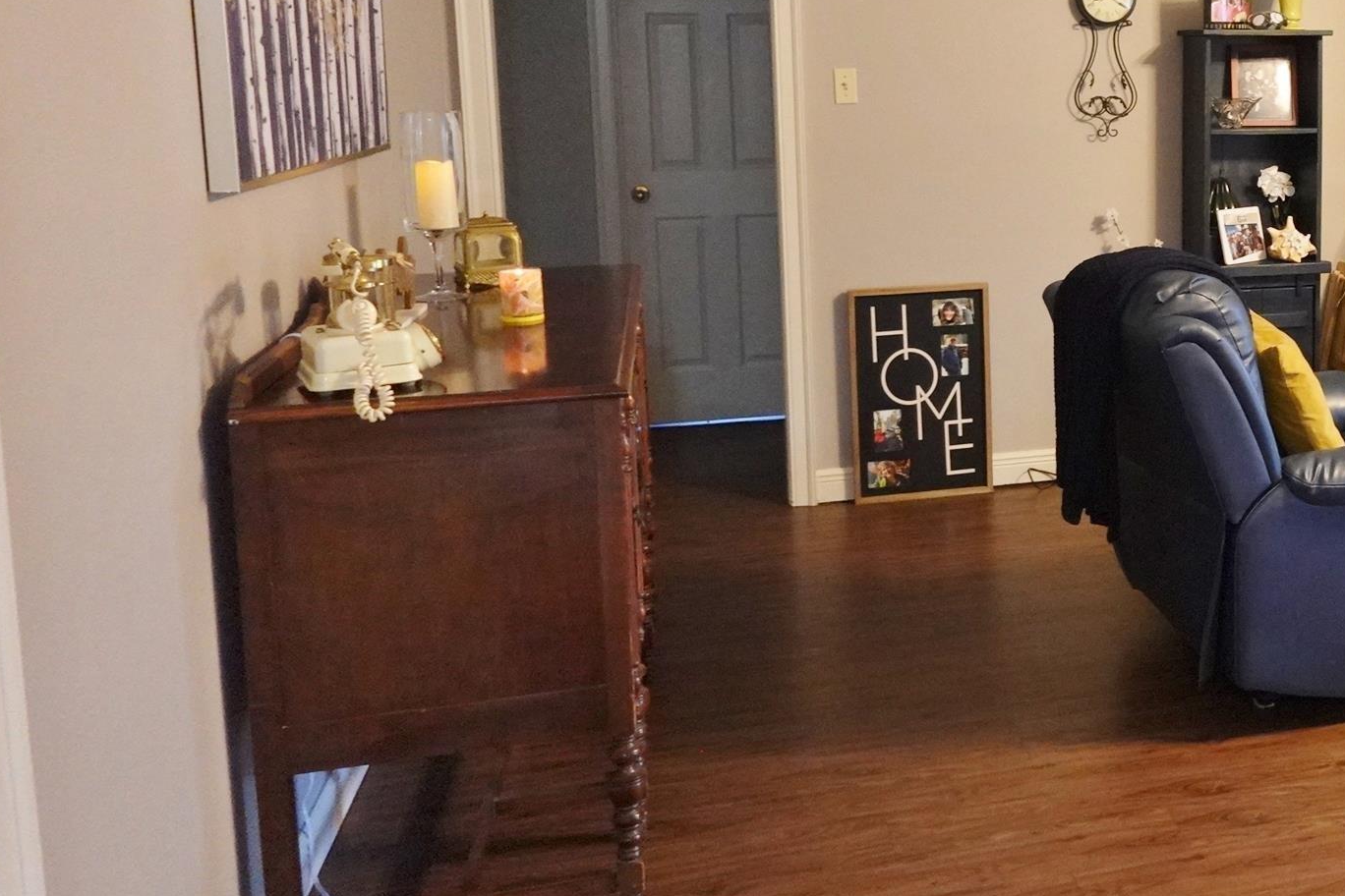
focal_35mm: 40
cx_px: 1209
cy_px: 239
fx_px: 1494
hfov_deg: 44.2
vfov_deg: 32.8
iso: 1600
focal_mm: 7.6
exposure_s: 1/80
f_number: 2
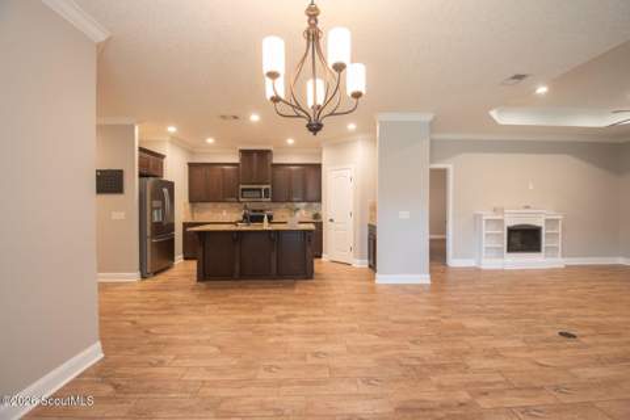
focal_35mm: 15
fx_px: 264
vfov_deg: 77.0
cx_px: 315
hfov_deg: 100.0
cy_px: 210
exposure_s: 1/30
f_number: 5
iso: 1250
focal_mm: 10
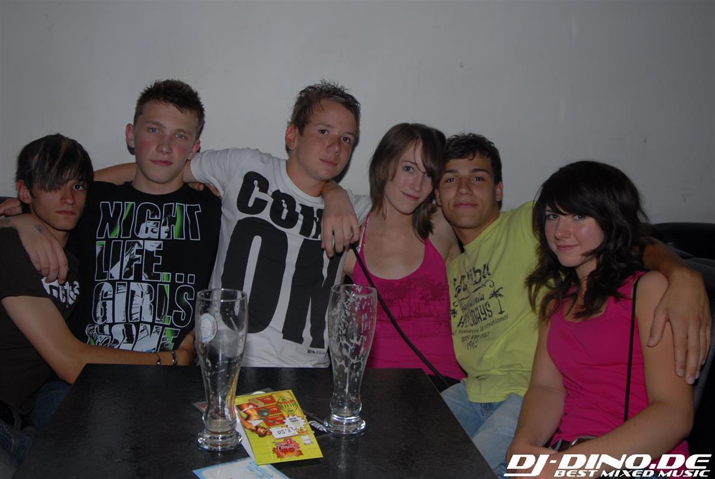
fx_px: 716
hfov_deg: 53.1
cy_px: 240
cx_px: 358
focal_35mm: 36
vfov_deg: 37.0
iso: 200
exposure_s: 1/13
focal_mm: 24
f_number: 6.3
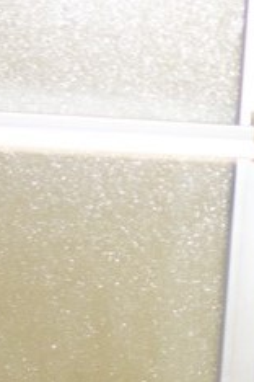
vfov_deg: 15.8
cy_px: 178
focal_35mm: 130
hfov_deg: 9.6
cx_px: 572
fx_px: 1376
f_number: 1.8
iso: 125
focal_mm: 10.4
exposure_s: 1/60
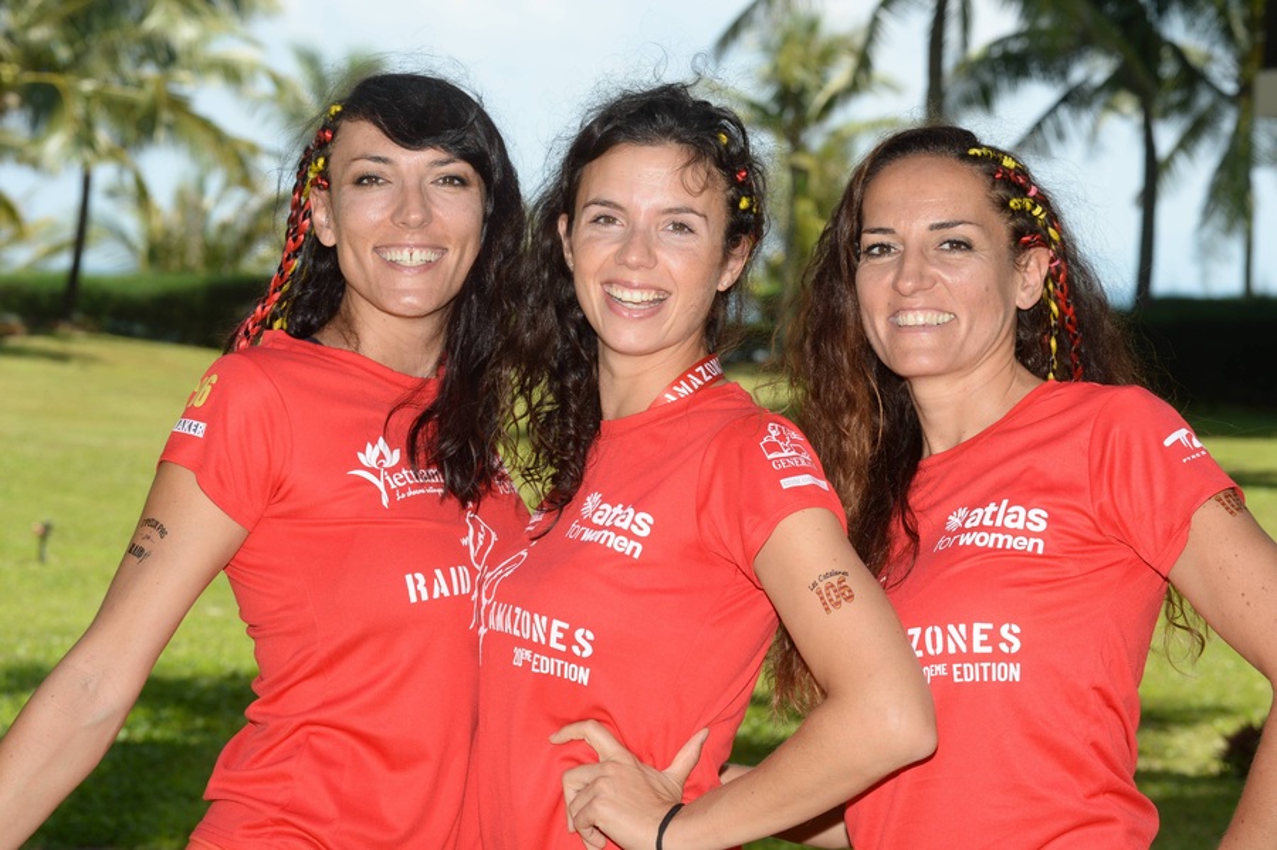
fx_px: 3722
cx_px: 638
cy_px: 425
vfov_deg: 13.0
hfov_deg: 19.5
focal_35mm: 105
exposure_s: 1/200
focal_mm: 105
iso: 200
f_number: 9
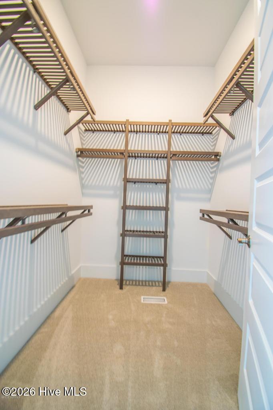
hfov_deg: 77.3
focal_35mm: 15
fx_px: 171
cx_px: 136
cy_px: 205
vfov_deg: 100.4
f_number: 7.1
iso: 100
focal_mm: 10
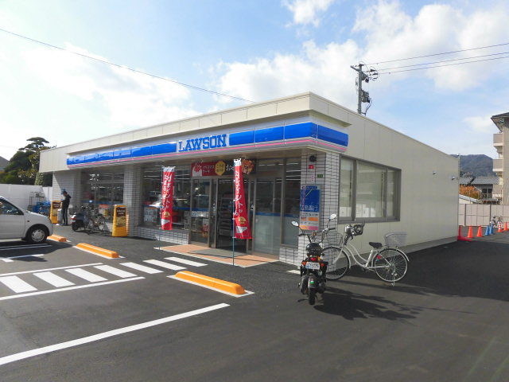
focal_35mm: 24
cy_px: 191
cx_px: 254
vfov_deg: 56.8
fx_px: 353
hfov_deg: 71.6
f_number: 7.8
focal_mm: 4.3
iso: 100
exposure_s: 1/200
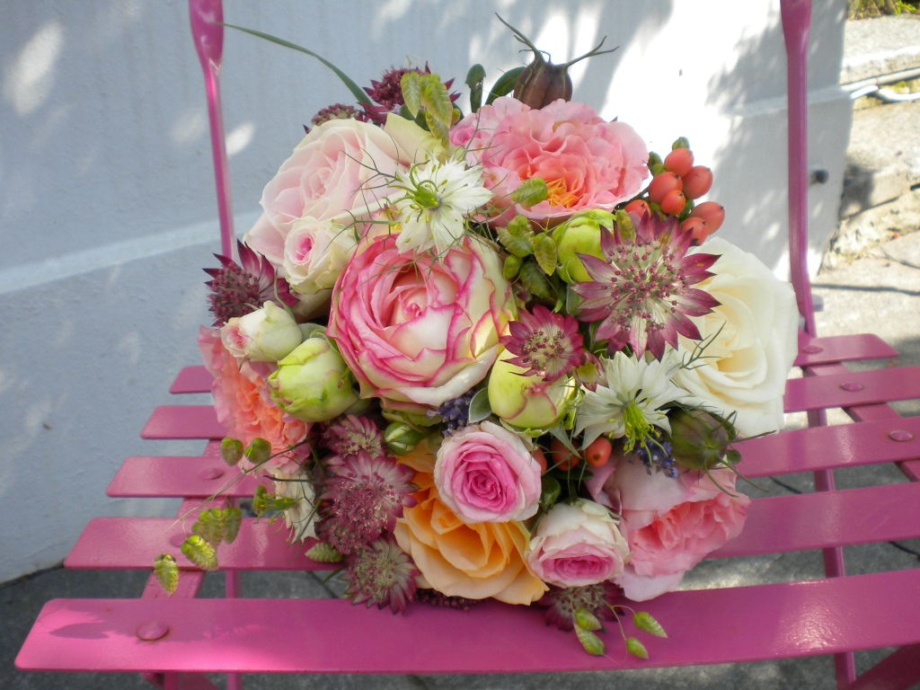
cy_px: 345
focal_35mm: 35
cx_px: 460
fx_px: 930
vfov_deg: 40.7
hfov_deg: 52.6
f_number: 4.6
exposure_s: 1/152
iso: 100
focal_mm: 6.3
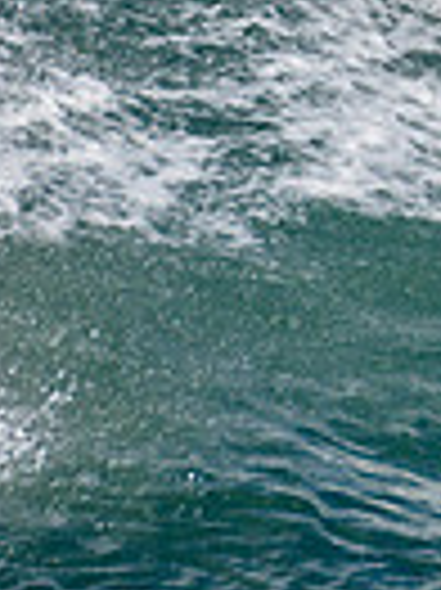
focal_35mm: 2600
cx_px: 958
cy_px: -155
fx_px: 44237
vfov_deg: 0.8
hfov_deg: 0.6
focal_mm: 500
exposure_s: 1/2000
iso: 180
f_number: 5.6
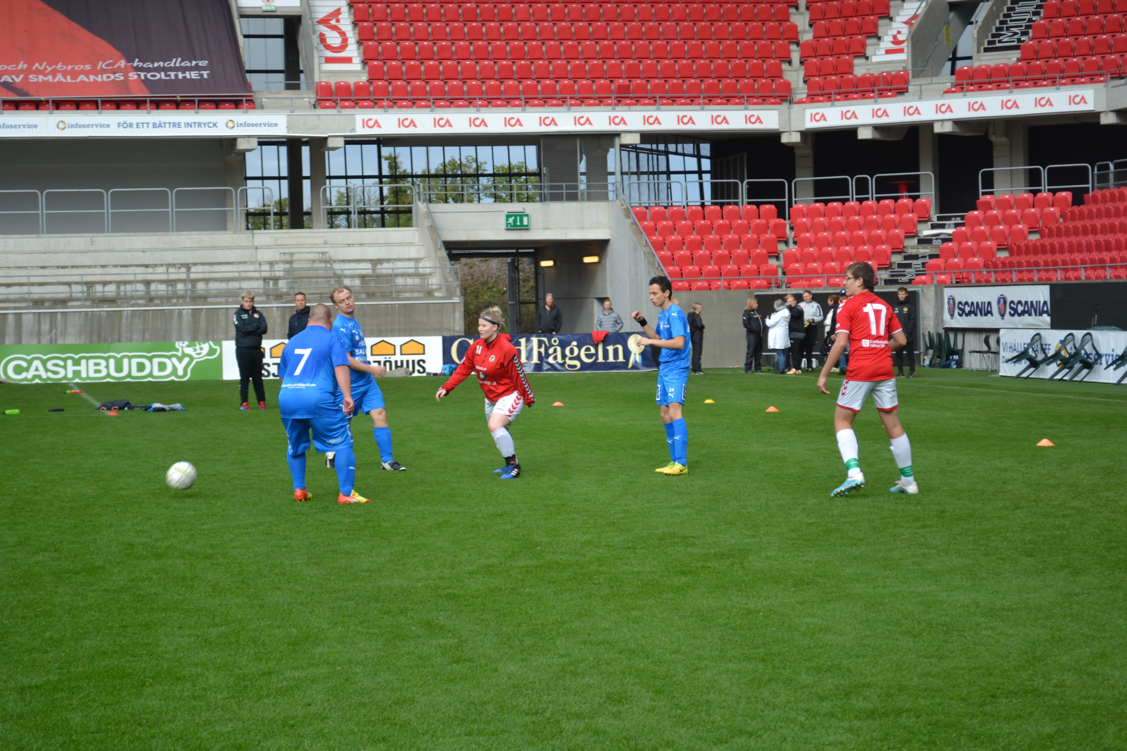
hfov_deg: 24.6
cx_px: 564
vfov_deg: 16.6
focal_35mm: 82
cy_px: 376
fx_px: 2583
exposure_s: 1/125
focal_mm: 55
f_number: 5.6
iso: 110
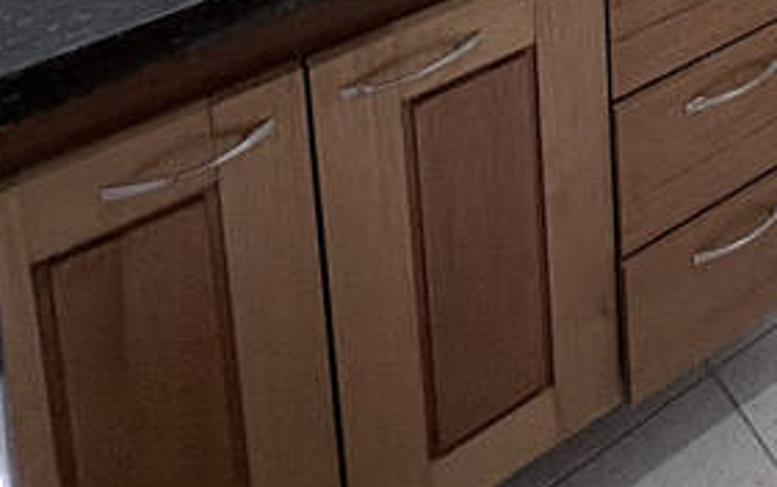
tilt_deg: -8.6
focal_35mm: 57
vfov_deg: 15.5
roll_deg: +0.0
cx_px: 968
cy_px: -603
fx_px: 1208
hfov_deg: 29.7
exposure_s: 1/120
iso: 125
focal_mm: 2.22
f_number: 2.2
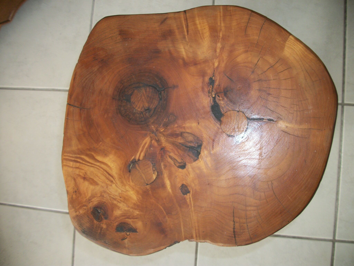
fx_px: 327
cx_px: 177
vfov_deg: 44.2
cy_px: 133
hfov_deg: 56.8
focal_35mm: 32
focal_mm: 5.7
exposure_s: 1/30
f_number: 2.9
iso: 80
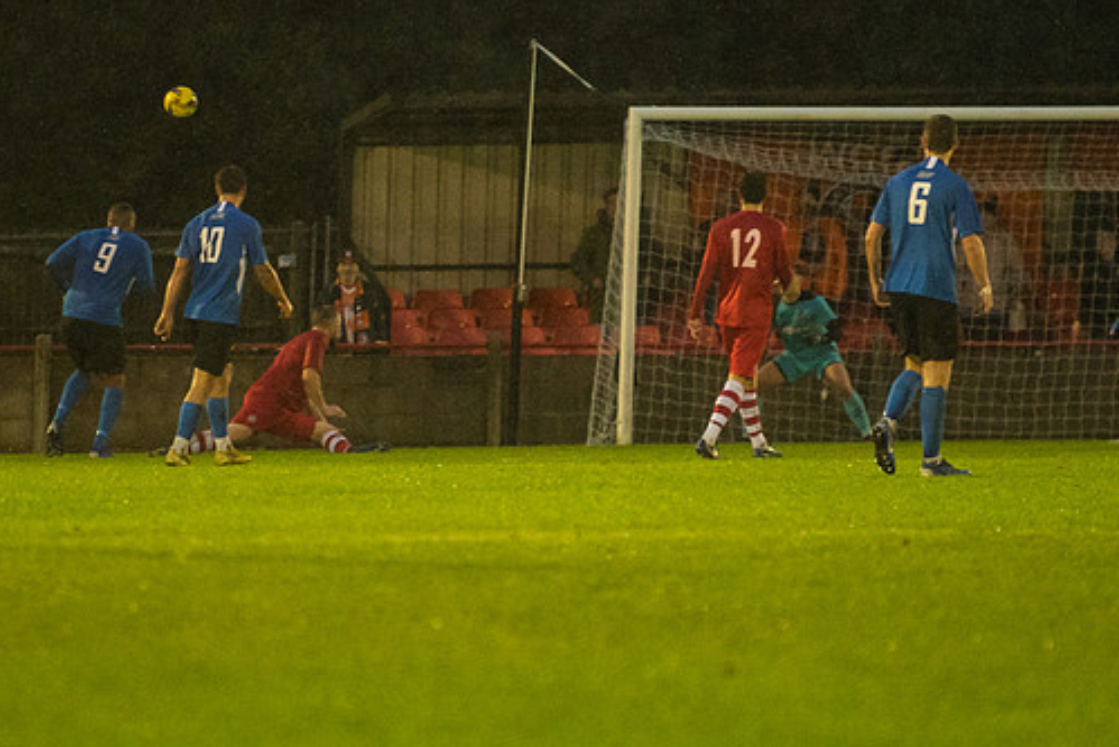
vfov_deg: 3.1
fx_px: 13804
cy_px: 438
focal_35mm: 444
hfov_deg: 4.6
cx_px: 444
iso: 5000
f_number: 2.8
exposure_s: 1/1000
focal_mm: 200
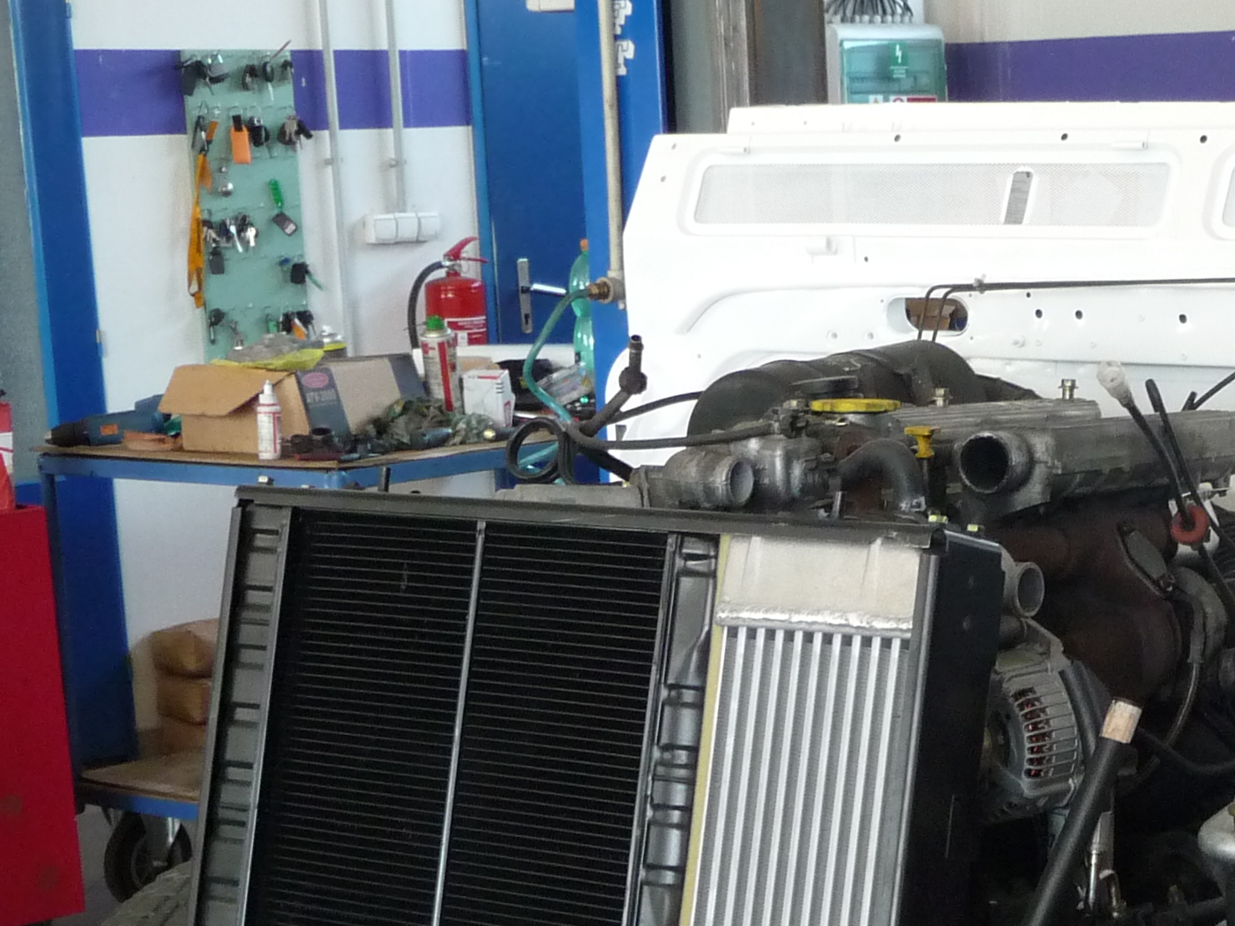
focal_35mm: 84
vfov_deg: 17.4
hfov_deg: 22.8
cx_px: 1059
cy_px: 789
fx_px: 2997
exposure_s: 1/30
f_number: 3.7
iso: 250
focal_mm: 6
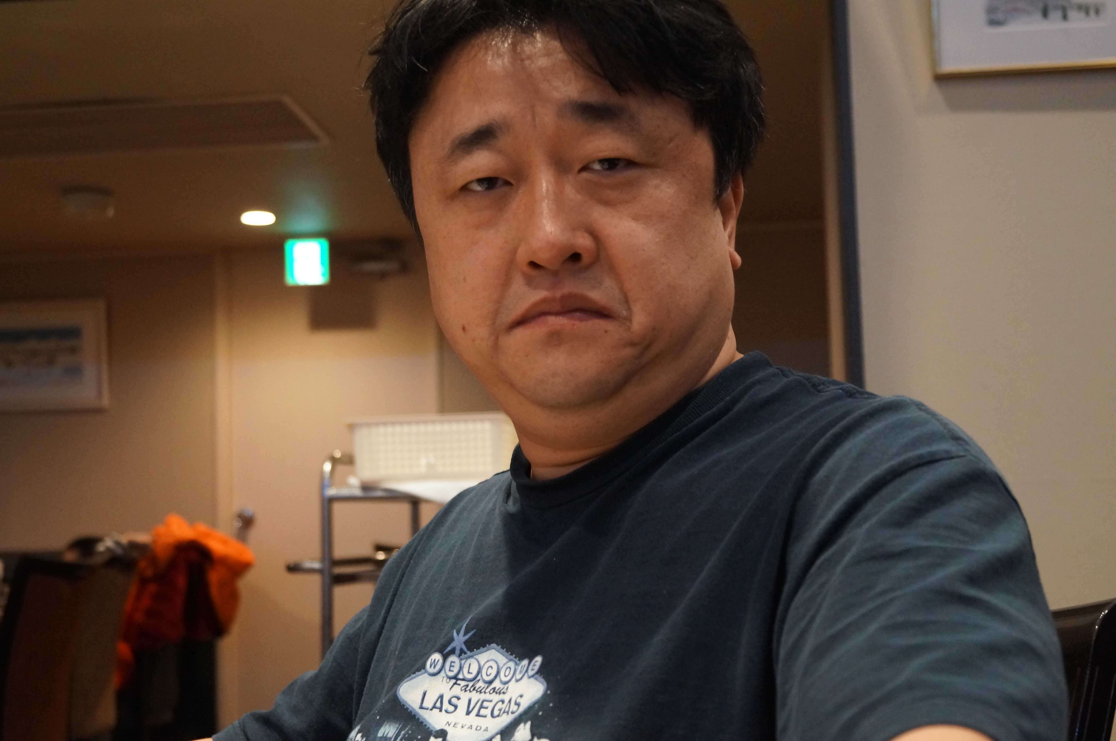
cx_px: 558
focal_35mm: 52
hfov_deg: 37.9
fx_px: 1626
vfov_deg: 25.7
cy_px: 370
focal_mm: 35
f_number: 4.5
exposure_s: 1/60
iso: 2000
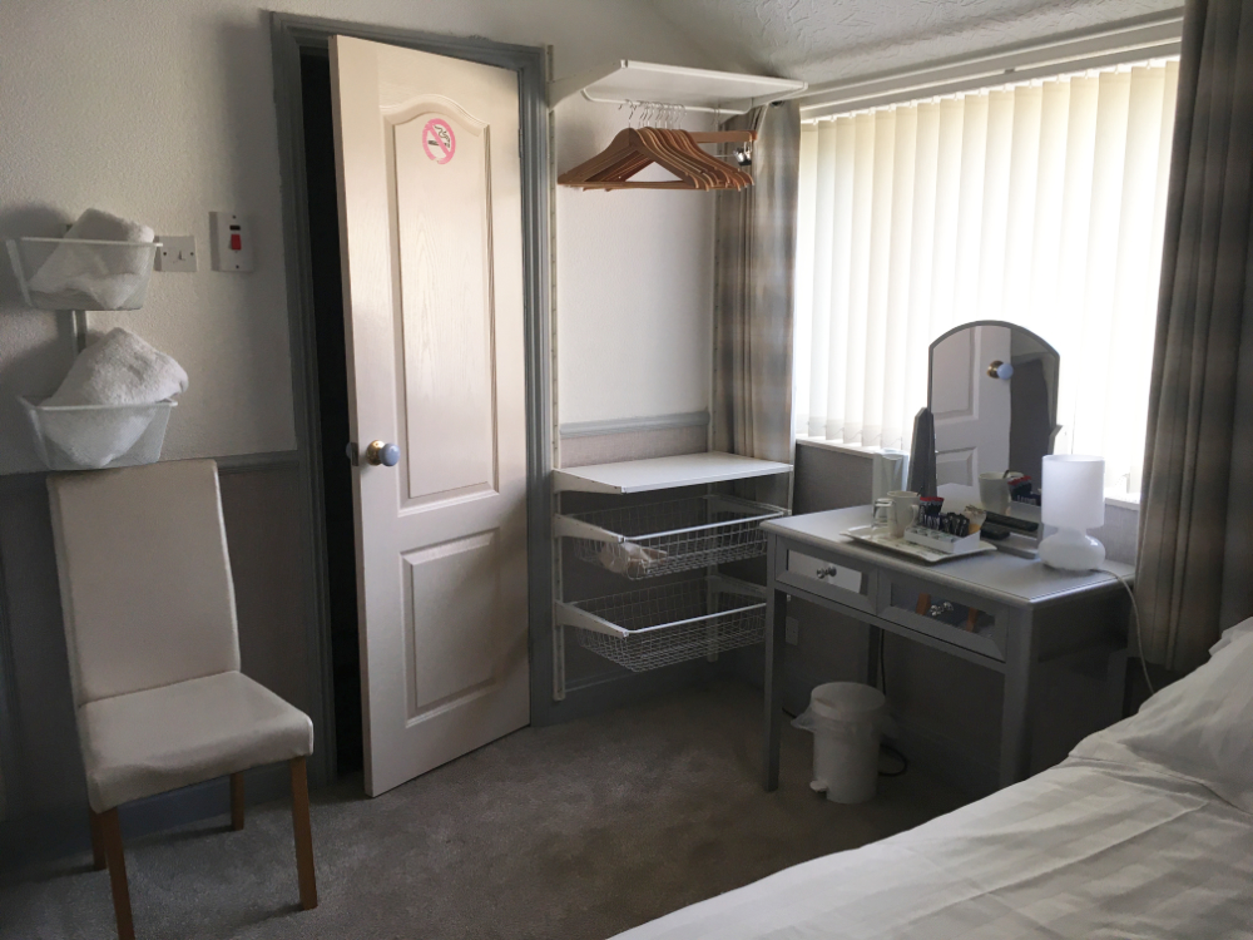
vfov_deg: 48.2
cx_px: 626
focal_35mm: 29
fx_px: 1050
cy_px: 470
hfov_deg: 61.7
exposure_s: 1/33
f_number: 2.2
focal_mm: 4.2
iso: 25
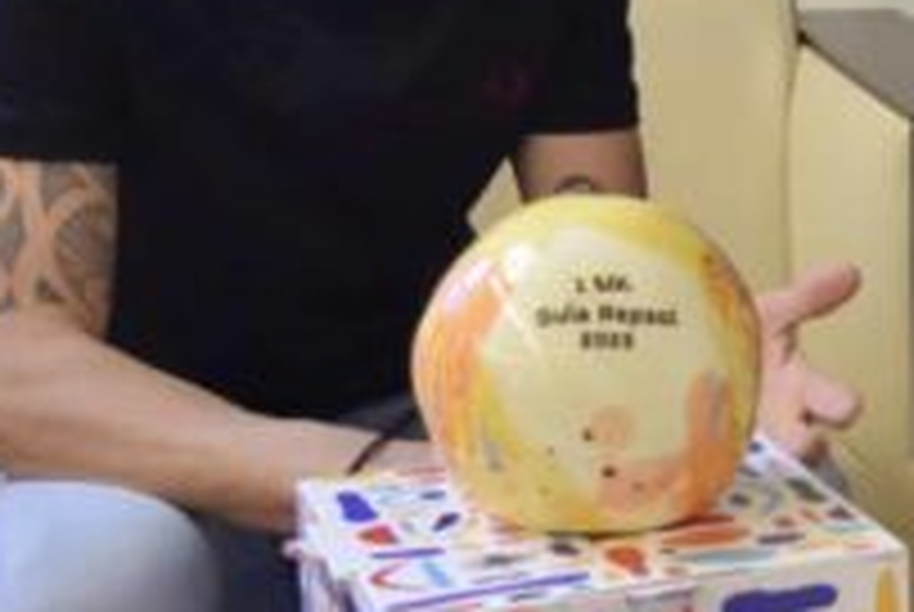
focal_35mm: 111
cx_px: 1204
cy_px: 86
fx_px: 2822
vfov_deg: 12.3
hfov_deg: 17.2
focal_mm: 24
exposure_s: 1/60
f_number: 4
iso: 2200
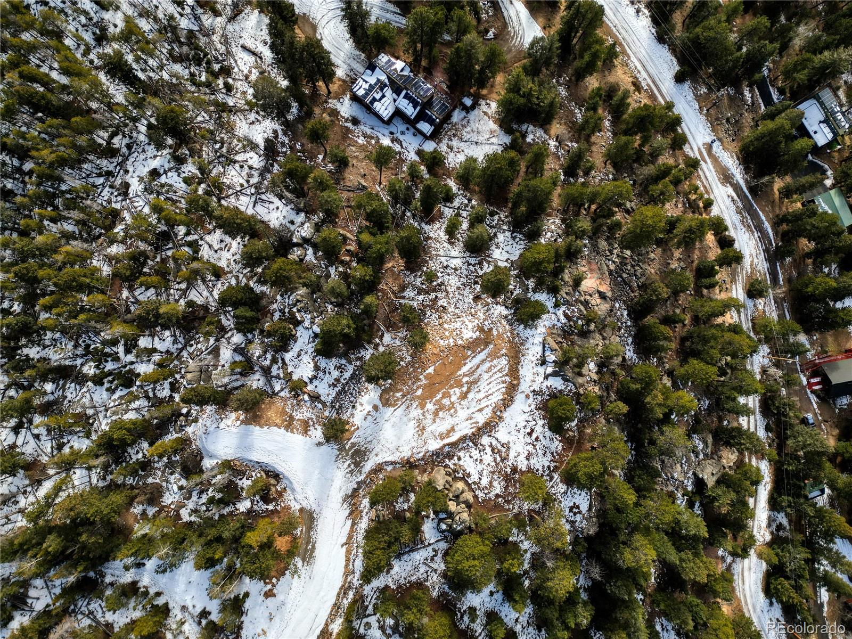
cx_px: 426
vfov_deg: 56.8
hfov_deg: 71.6
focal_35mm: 24
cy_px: 320
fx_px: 591
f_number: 1.7
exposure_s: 1/6000
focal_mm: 6.7
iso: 100
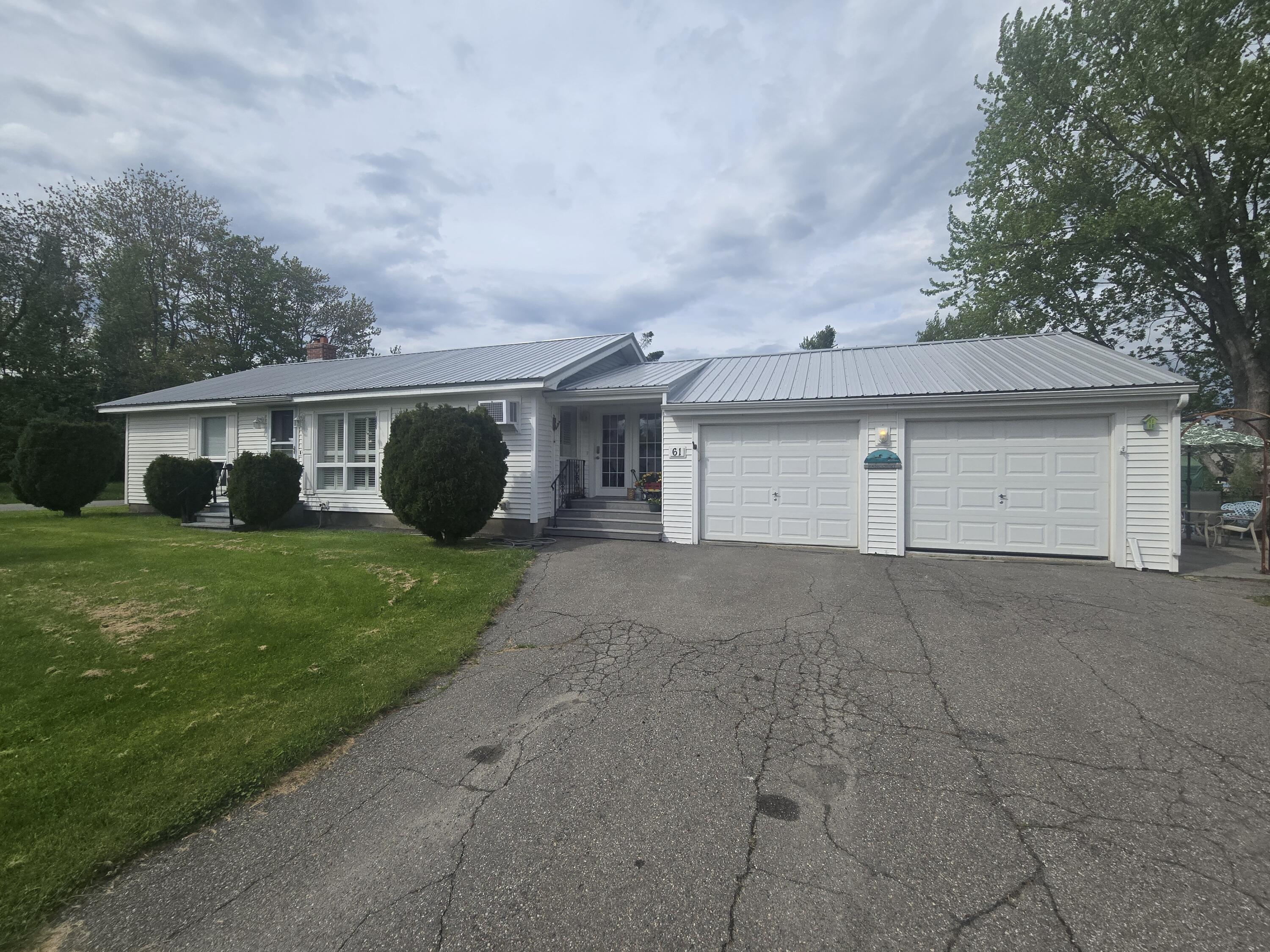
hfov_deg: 106.2
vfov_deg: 89.9
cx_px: 635
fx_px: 477
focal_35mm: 13
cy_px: 476
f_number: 2.2
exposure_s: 1/3100
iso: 50
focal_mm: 2.2
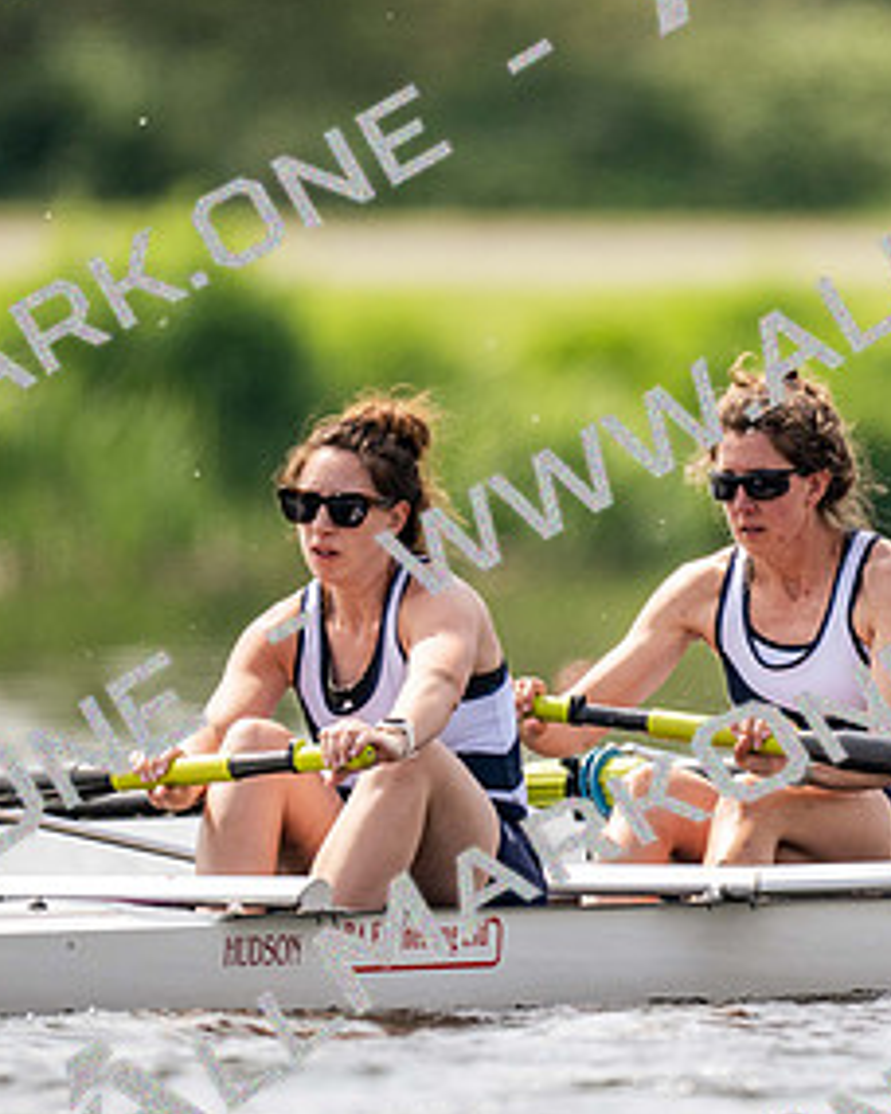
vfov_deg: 1.7
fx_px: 37808
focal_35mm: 1147
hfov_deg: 1.4
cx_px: 860
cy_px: 608
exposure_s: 1/2500
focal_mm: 600
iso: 450
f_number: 4
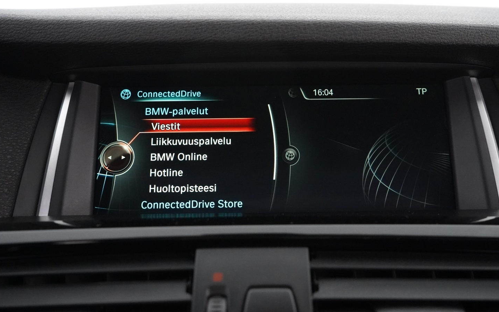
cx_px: 272
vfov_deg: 33.6
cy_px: 149
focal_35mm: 38
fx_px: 517
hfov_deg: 51.5
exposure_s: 1/40
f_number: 5.6
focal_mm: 33
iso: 12800
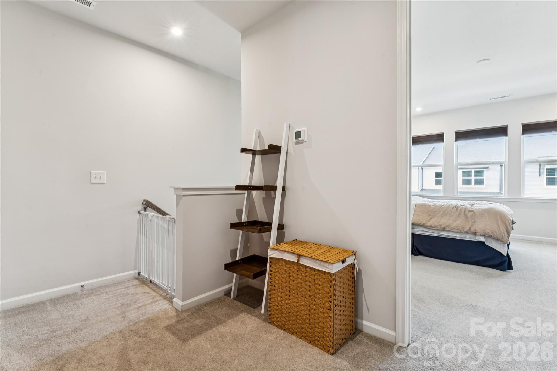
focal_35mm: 16
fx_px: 255
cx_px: 278
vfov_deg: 72.0
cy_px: 186
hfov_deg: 95.0
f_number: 13
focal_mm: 16.5
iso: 100
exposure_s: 1
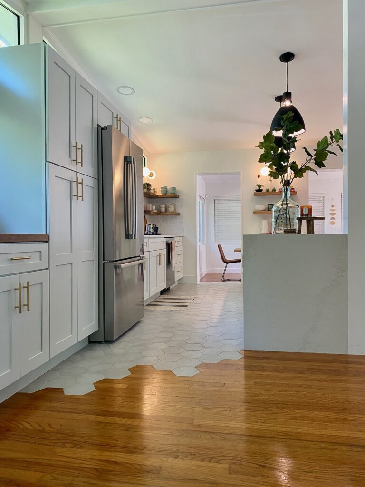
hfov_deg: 53.1
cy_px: 244
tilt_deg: -0.3
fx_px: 366
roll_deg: +0.0
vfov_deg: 67.3
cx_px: 182
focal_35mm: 26
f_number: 1.8
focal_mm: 4.25
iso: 80
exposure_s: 1/60
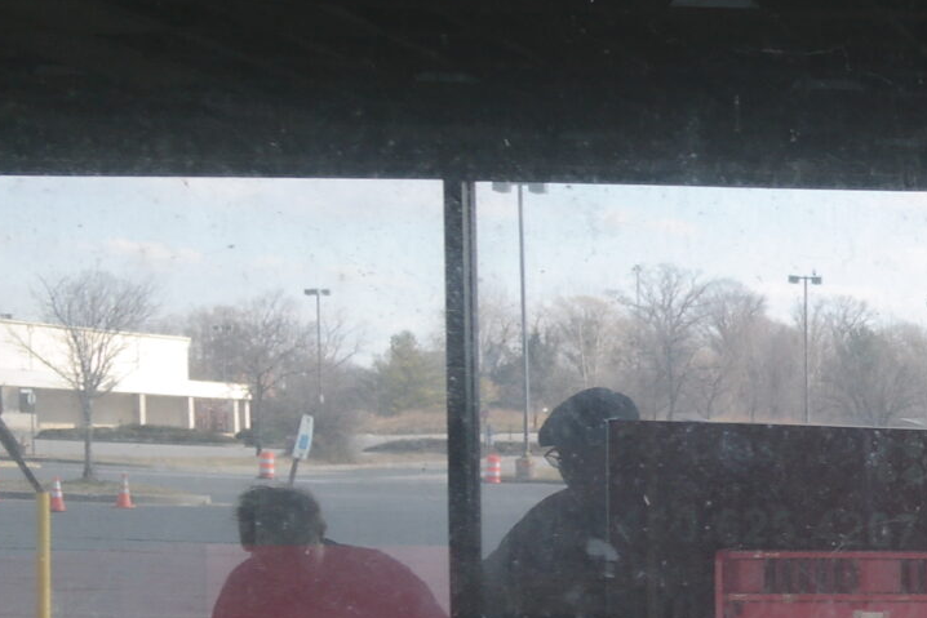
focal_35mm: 107
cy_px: 611
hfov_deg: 16.7
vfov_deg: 12.7
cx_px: 1534
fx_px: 2756
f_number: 3.5
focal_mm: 20
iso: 200
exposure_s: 1/60
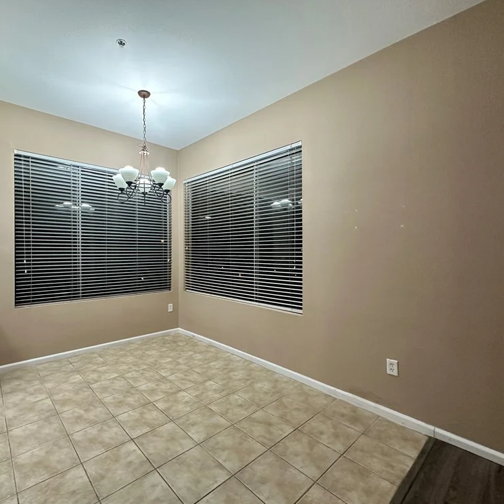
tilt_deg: -0.9
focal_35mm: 17
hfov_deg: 83.2
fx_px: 280
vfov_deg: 84.0
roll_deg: +0.0
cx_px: 207
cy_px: 252
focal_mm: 2.22
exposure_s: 1/60
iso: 320
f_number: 2.2
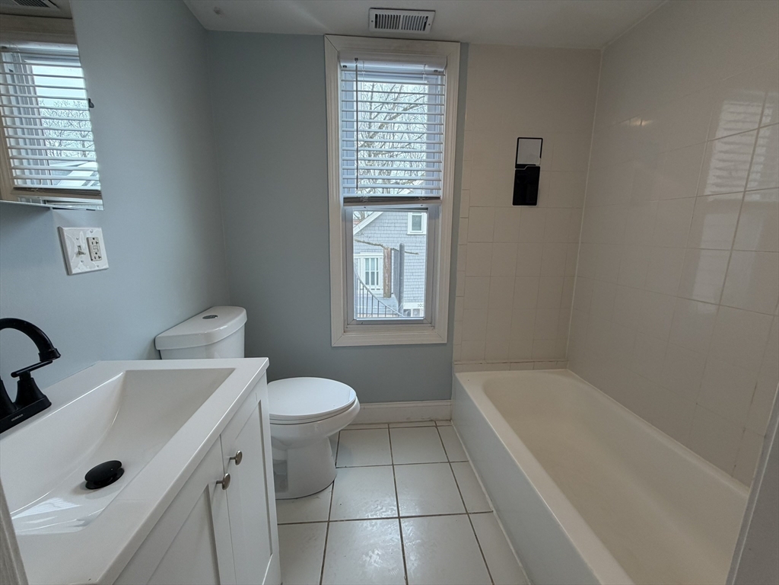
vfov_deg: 85.7
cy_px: 292
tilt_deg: -10.3
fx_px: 315
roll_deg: -0.9
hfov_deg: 102.1
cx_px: 390
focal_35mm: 14
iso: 100
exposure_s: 1/120
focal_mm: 2.22
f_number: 2.2
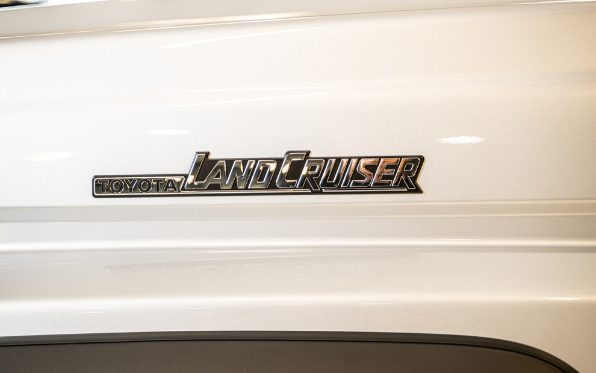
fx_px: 1283
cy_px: 178
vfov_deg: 16.5
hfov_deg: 26.1
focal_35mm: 79
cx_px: 297
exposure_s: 1/125
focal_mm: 75
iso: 640
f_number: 2.8
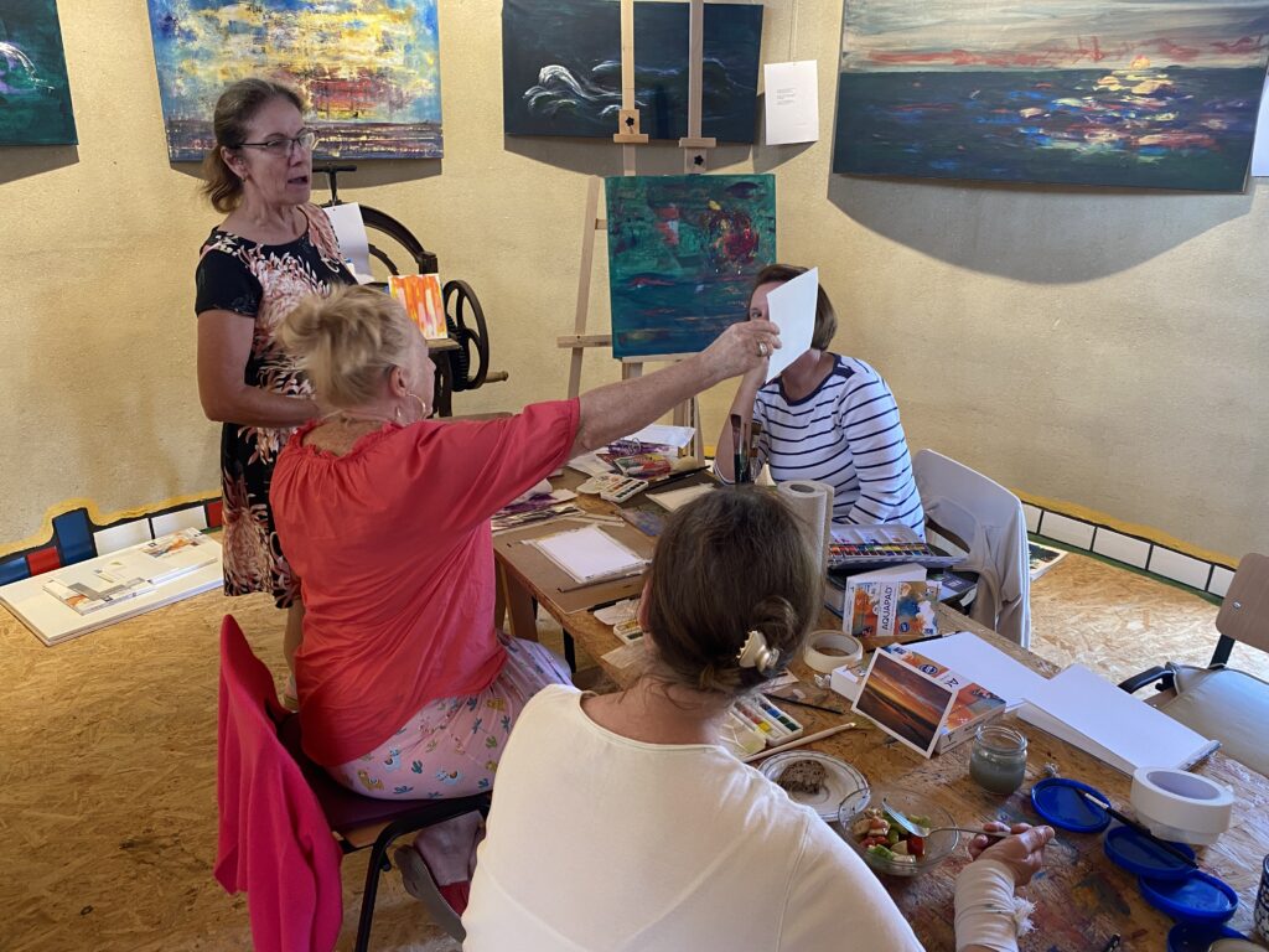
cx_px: 634
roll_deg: -0.2
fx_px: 953
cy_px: 476
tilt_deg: -20.2
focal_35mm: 26
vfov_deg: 53.1
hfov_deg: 67.3
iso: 125
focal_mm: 4.25
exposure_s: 1/85
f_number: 1.8
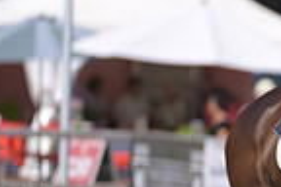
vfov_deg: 1.0
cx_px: 521
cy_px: 106
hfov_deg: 1.5
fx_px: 10373
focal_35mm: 1329
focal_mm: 330
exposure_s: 1/1250
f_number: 5
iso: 180
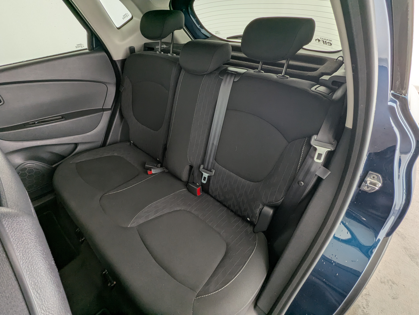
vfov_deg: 78.2
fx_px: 194
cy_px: 158
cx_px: 210
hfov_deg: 94.4
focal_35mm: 16
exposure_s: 1/35.7
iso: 51
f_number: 2.2
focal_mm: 2.35
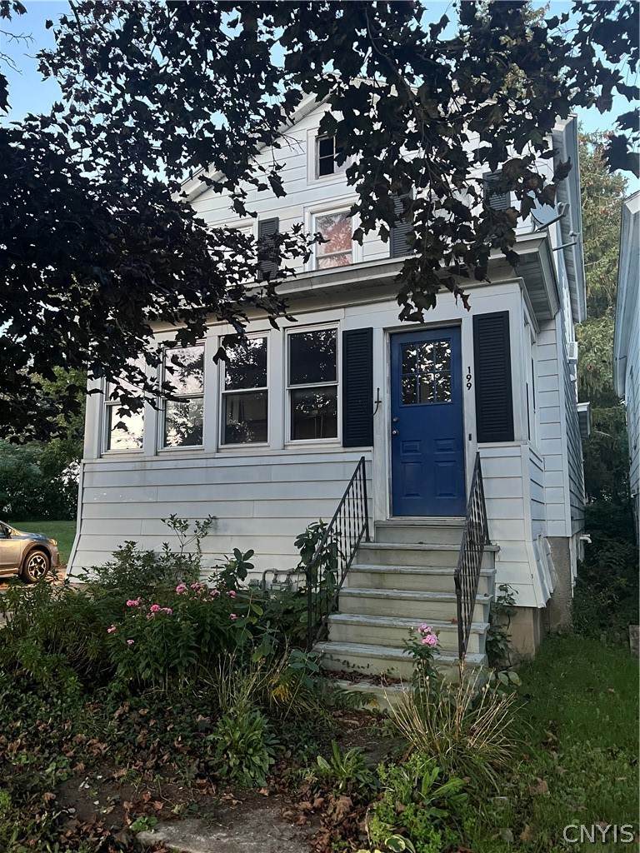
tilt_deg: +9.8
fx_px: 641
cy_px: 426
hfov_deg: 53.1
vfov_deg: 67.3
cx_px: 320
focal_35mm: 26
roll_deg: -0.2
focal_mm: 5.7
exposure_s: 1/40
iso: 500
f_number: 1.5
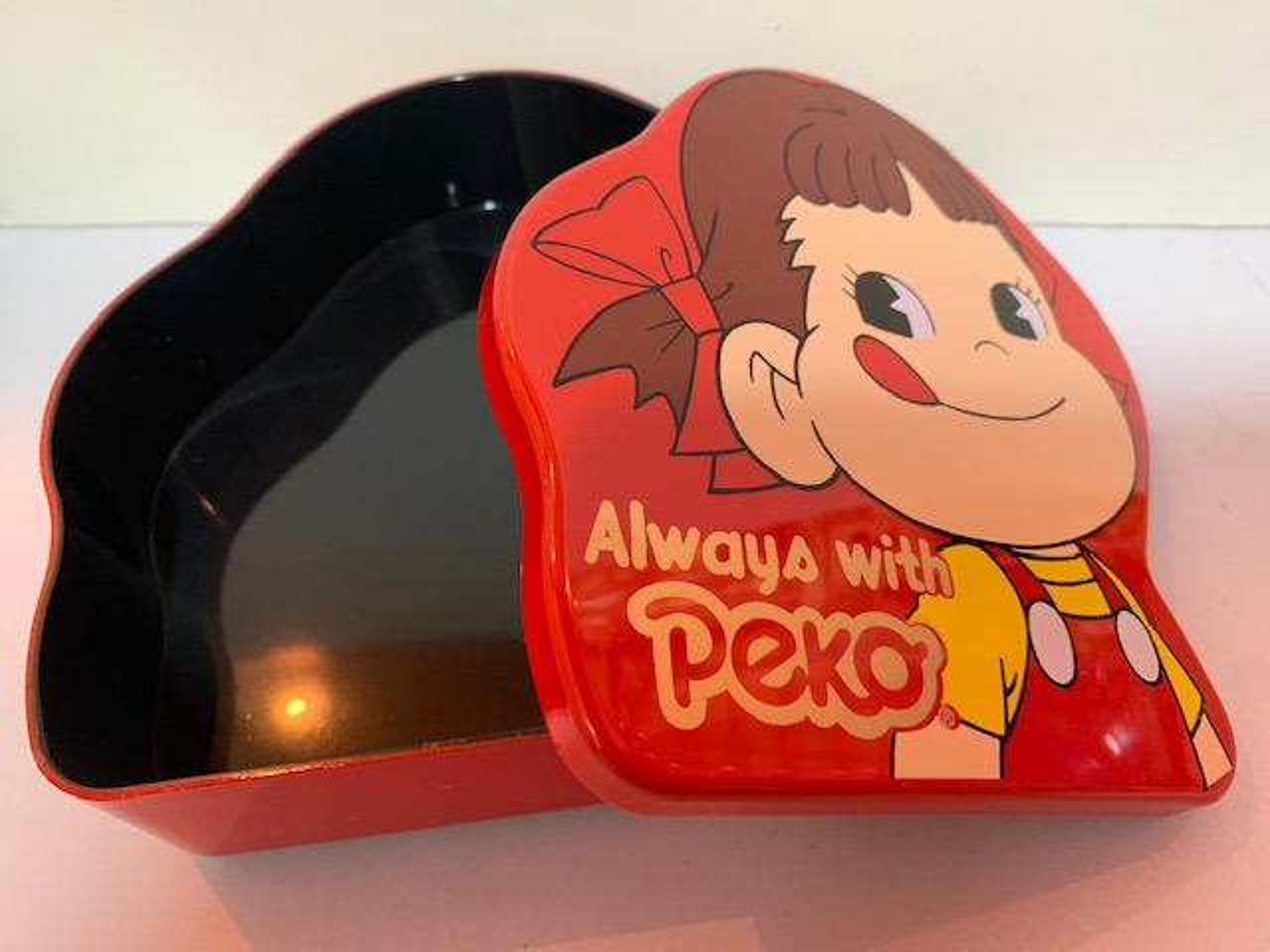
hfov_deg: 67.3
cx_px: 635
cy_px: 476
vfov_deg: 53.1
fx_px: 954
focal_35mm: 26
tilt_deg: -54.7
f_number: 1.8
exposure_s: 1/50
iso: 250
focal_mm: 4.25
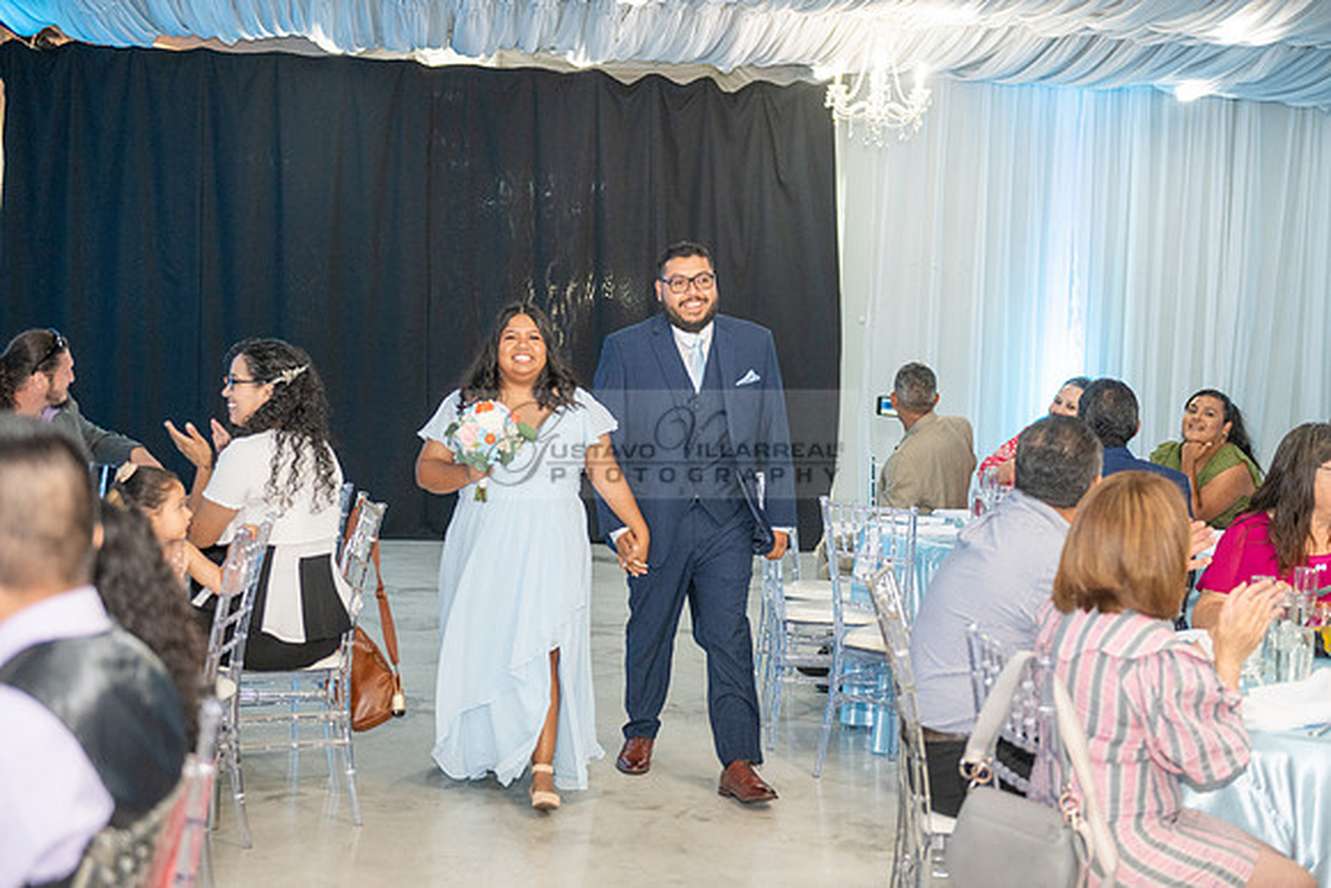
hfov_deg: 38.2
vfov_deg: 26.0
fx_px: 1923
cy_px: 444
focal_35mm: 52
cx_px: 666
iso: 1000
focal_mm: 52
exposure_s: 1/160
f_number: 3.2
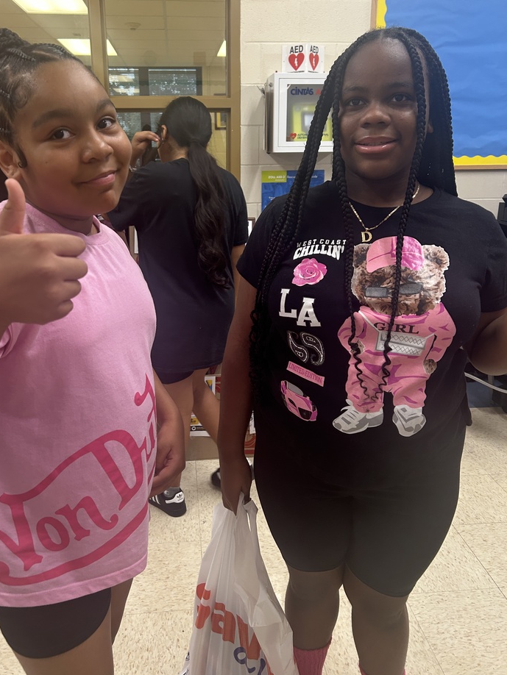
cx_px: 227
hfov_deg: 48.2
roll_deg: +0.4
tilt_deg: -15.4
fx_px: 566
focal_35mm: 29
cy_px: 306
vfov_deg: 61.5
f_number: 1.5
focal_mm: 5.7
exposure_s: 1/120
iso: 125
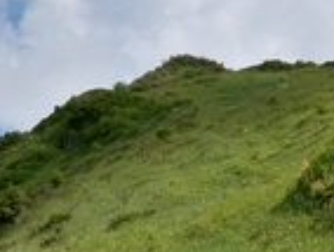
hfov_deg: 17.7
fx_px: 1073
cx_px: 153
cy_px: 111
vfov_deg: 13.4
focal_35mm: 111
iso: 64
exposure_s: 1/800
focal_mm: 6.3
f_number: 4.7
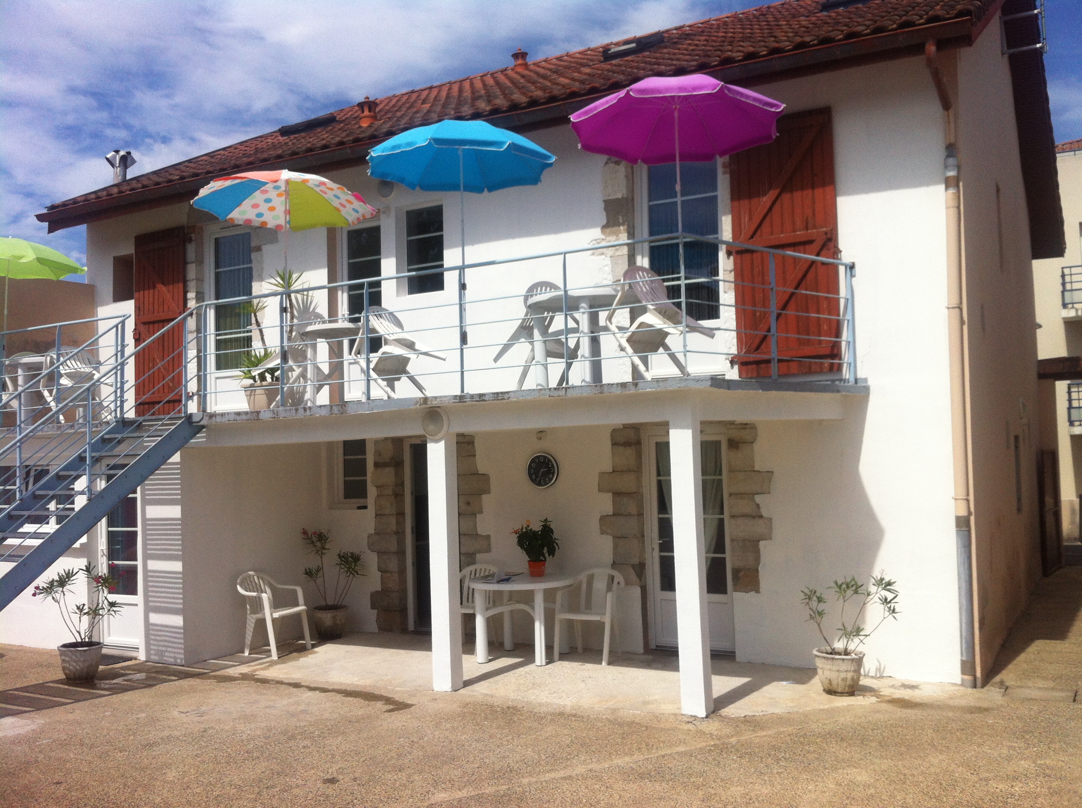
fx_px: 1092
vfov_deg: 40.6
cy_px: 404
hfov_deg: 52.7
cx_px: 541
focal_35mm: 35
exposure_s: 1/2742
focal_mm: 3.85
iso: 80
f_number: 2.8
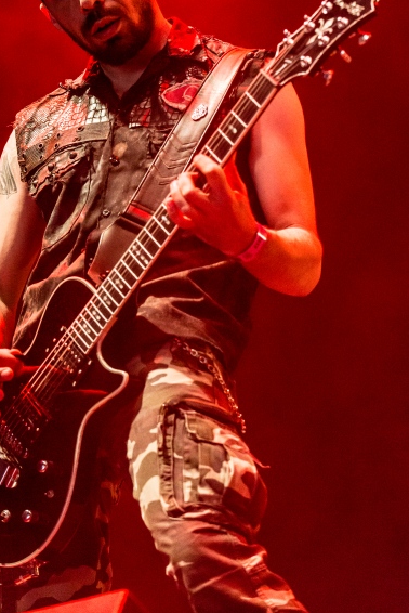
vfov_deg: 14.6
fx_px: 2383
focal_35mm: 140
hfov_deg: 9.8
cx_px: 166
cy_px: 266
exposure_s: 1/250
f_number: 3.2
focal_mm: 110
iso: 3200
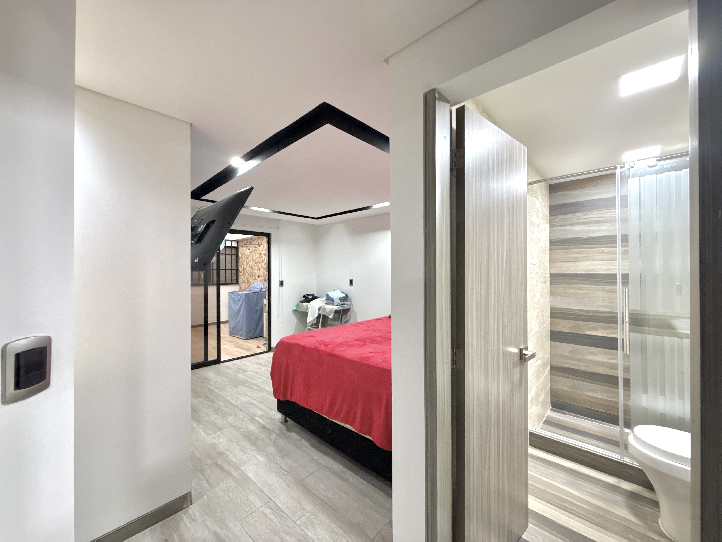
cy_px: 271
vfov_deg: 85.7
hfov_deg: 102.1
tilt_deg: +0.3
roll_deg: +0.2
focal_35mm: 14
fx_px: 292
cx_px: 361
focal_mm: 2.22
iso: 800
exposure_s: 1/60
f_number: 2.2
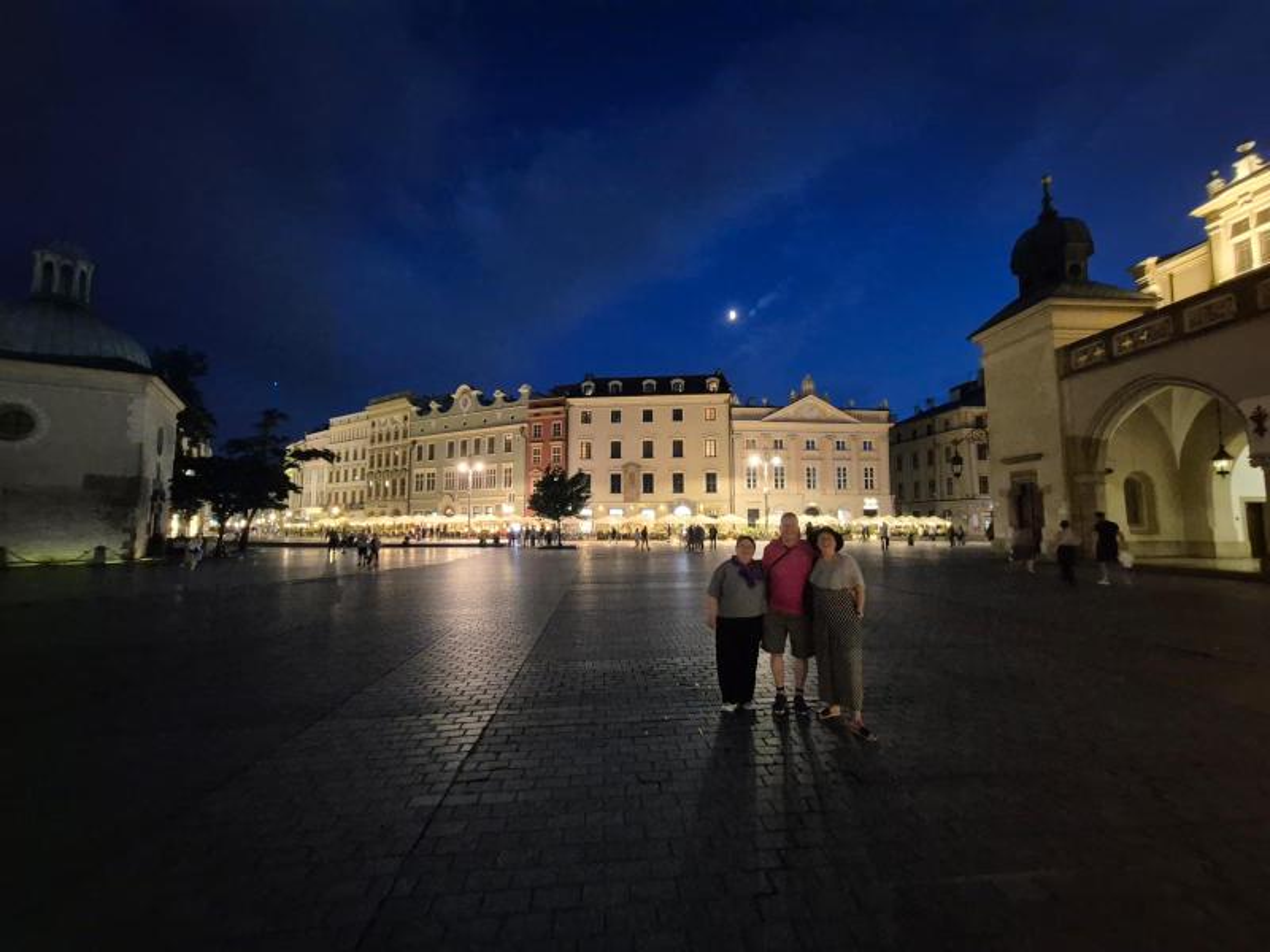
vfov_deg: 89.9
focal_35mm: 13
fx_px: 477
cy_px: 476
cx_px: 635
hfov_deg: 106.2
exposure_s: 1/25
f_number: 2.2
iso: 2000
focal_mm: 2.2
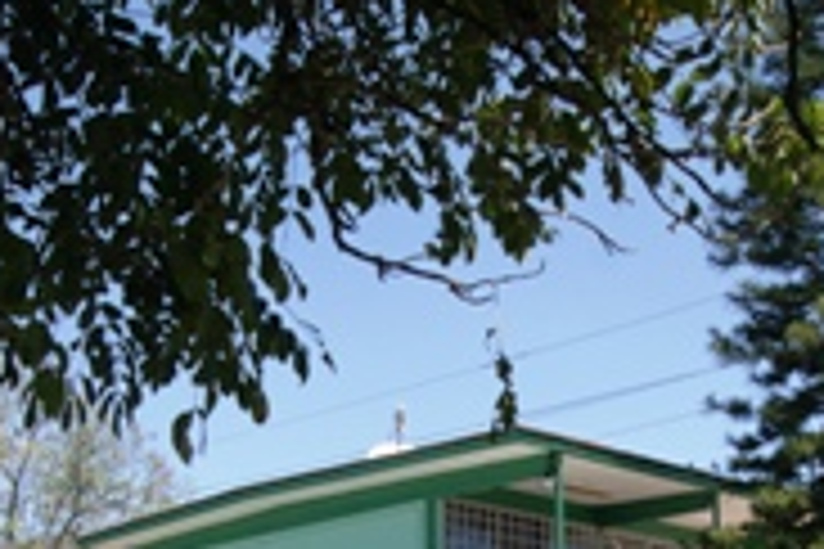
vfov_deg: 20.1
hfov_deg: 30.5
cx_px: 423
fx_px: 1511
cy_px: 526
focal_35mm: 66
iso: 100
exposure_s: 1/125
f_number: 10
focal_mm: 18
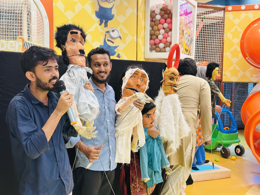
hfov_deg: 39.7
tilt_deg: -3.2
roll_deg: -1.7
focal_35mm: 48
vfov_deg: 30.3
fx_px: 361
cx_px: 130
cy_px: 98
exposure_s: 1/100
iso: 200
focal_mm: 6.86
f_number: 1.78
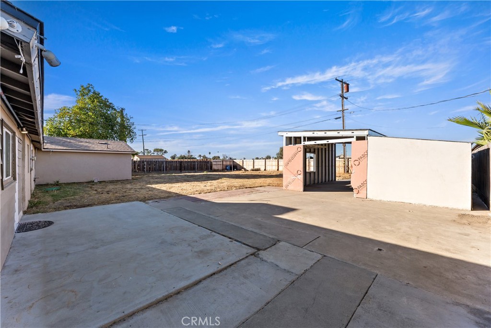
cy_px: 164
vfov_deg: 81.2
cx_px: 246
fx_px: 191
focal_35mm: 14
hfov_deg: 104.2
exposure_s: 1/125
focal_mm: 14
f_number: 9
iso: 80
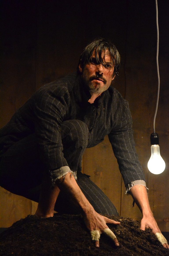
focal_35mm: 138
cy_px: 128
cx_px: 84
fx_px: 976
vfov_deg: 14.9
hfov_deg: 9.9
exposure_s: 1/200
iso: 6400
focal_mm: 92
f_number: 7.1
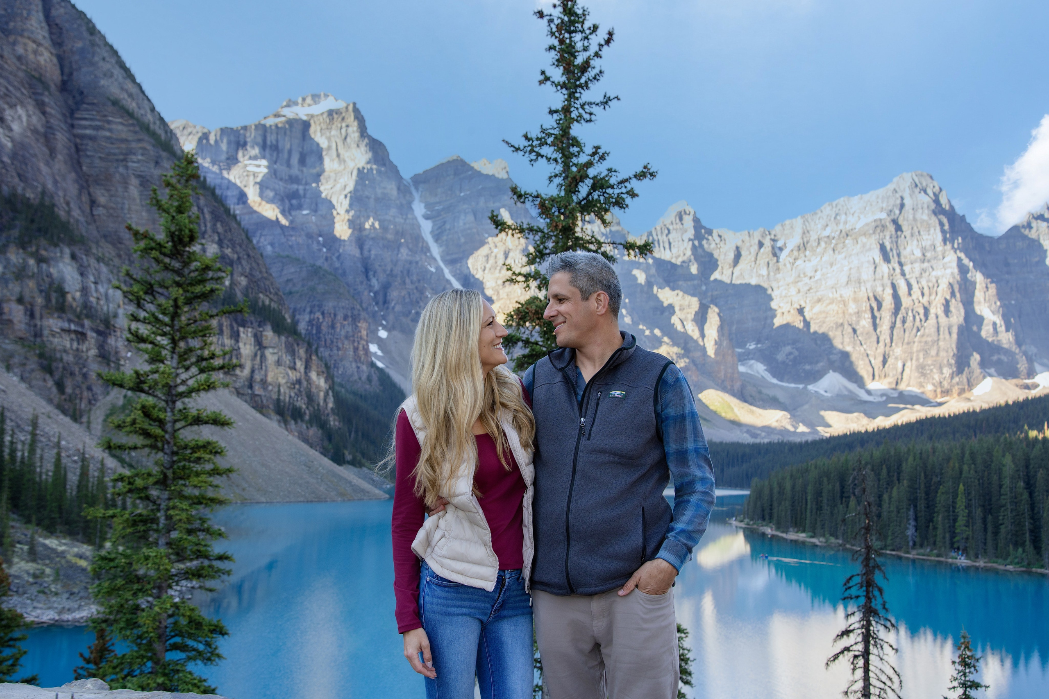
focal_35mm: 28
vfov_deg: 46.4
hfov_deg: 65.5
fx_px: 816
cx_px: 524
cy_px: 350
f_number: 5
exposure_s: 1/125
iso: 160
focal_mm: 28
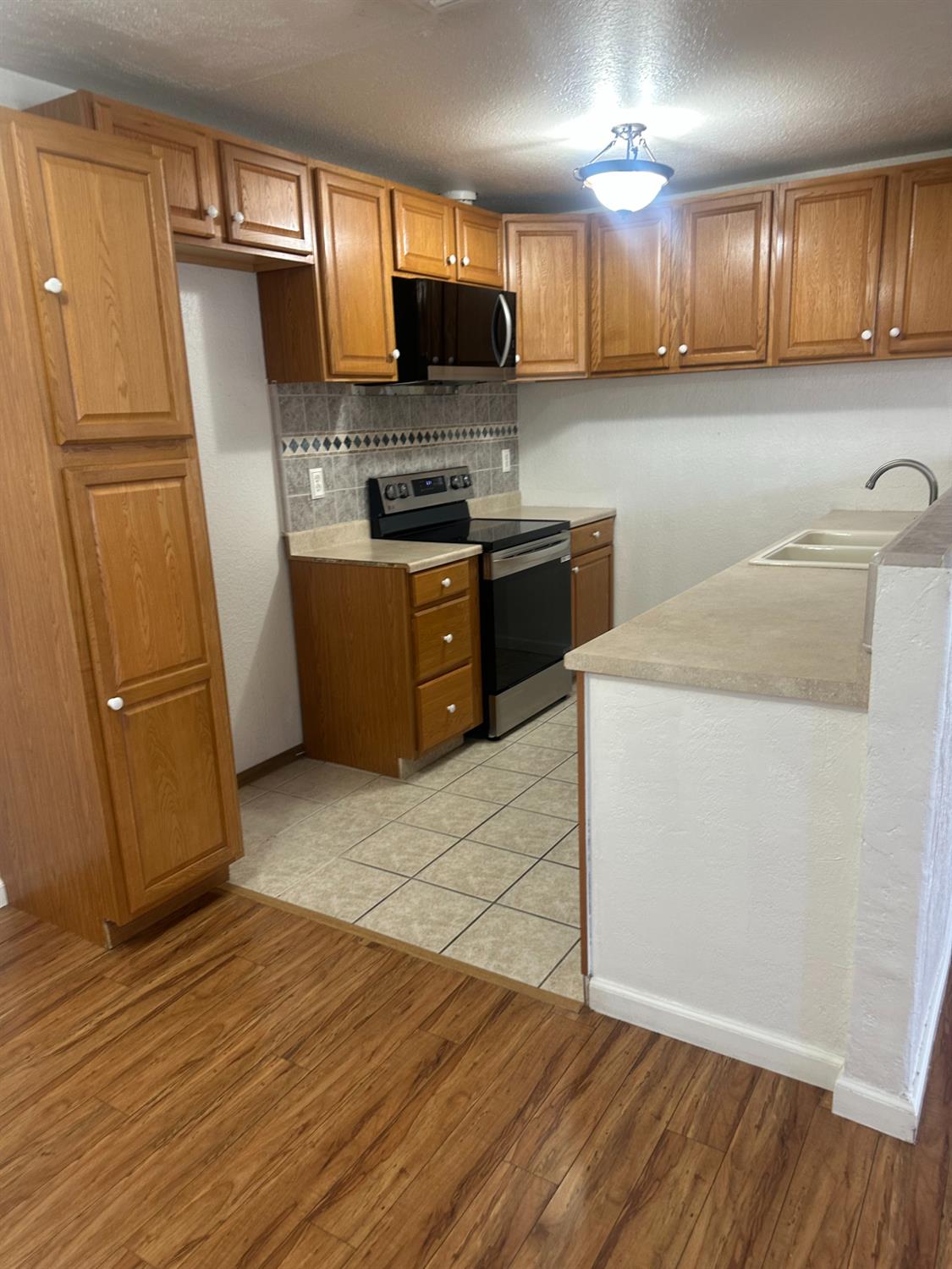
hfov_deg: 56.8
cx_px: 476
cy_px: 634
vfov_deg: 71.6
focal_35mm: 24
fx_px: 880
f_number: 1.78
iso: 160
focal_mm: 6.86
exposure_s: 1/60
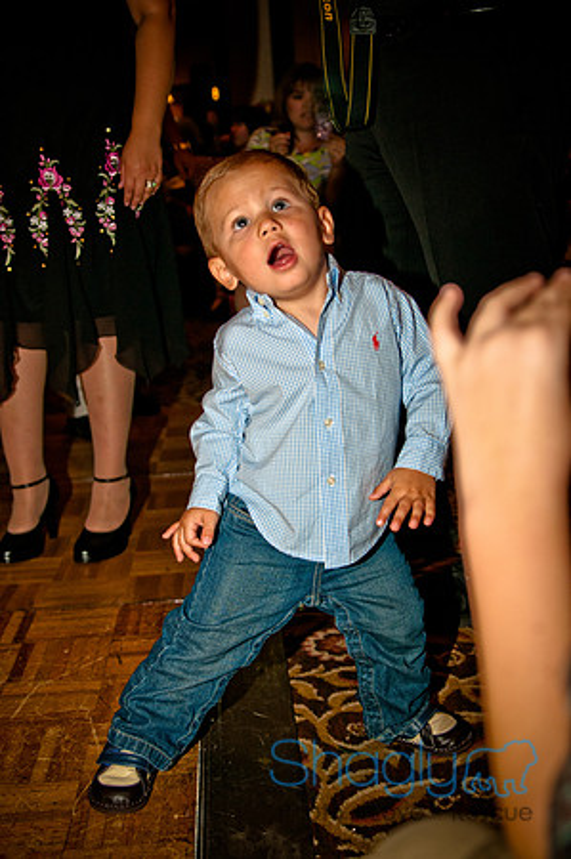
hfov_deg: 28.9
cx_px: 286
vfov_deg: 42.4
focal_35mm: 46
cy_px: 430
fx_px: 1109
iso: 400
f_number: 2.8
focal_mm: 31
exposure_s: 1/200
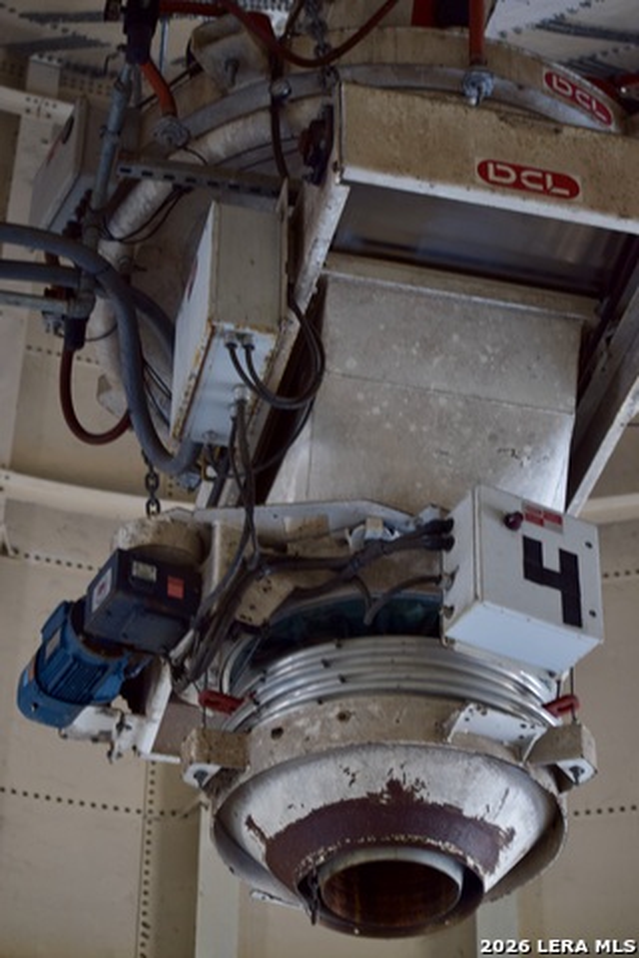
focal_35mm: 82
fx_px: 2196
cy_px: 479
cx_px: 320
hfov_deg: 16.6
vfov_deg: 24.6
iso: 320
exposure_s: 1/60
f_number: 4
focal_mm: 55
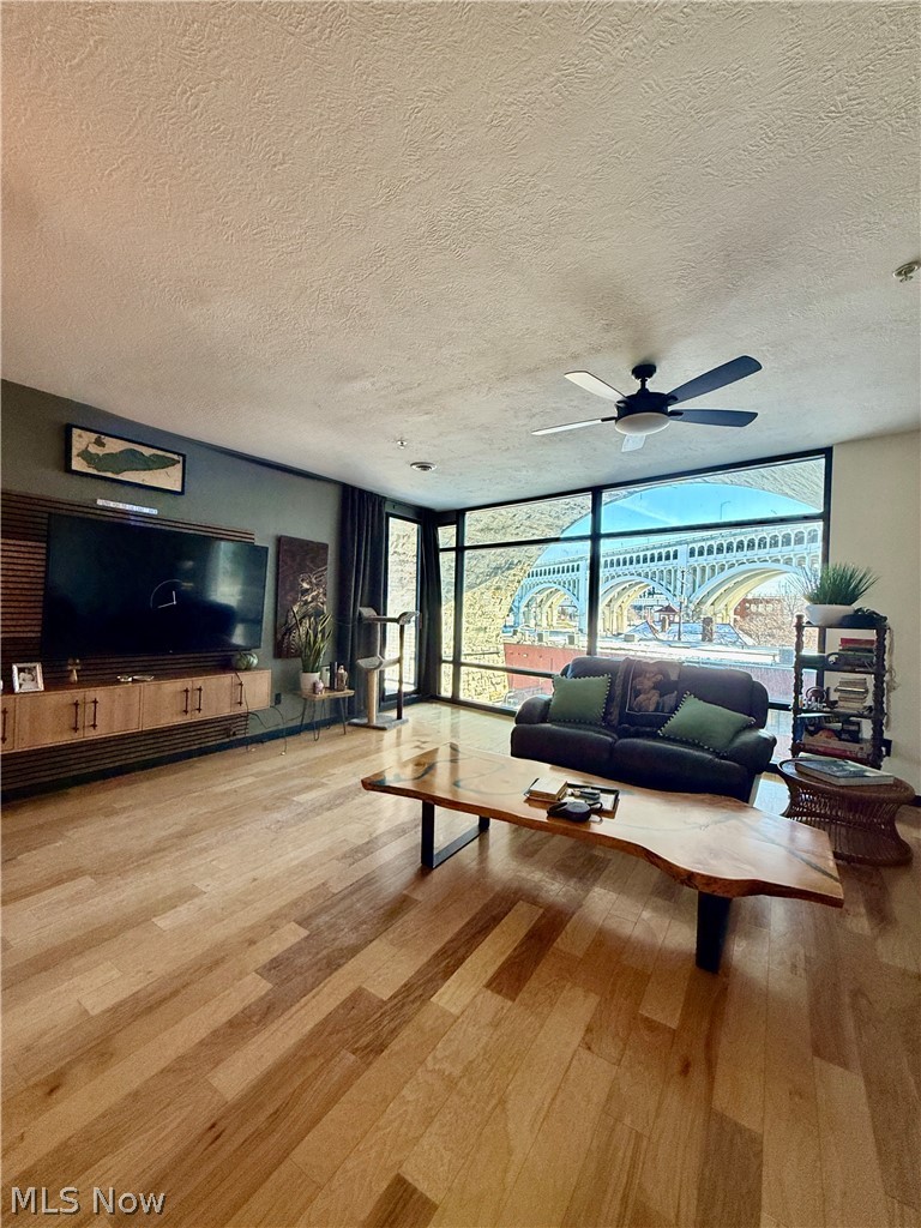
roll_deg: -1.6
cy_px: 614
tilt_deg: -1.1
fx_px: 497
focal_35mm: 14
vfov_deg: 102.1
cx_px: 460
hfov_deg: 85.7
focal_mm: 2.22
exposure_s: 1/102
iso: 320
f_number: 2.2
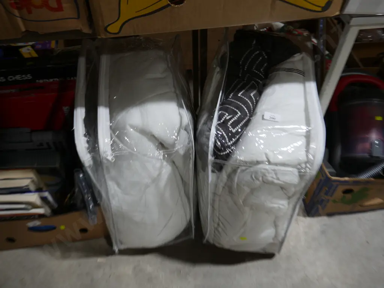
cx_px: 192
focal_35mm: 32
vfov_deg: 44.2
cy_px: 144
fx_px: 355
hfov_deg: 56.8
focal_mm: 16
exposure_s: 1/80
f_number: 3.6
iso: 200
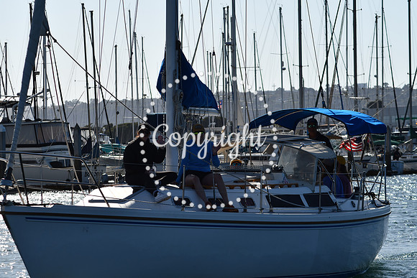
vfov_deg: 8.7
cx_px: 208
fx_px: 1819
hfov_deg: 13.1
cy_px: 139
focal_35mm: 157
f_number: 9
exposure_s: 1/640
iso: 100
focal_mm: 105
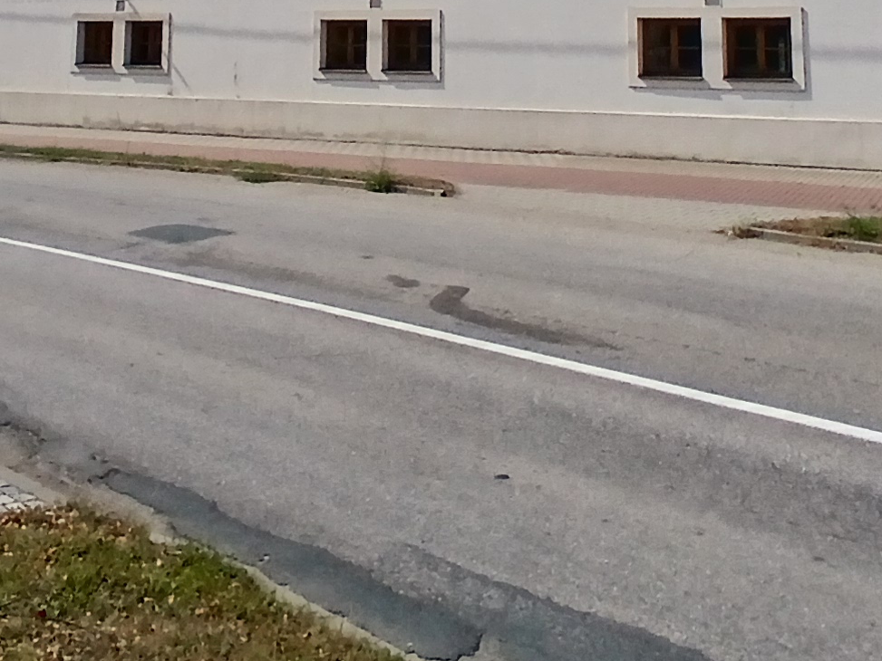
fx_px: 1147
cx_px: 370
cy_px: -115
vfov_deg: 28.4
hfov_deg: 41.9
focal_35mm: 45
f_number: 2.2
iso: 50
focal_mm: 1.4
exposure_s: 1/2717
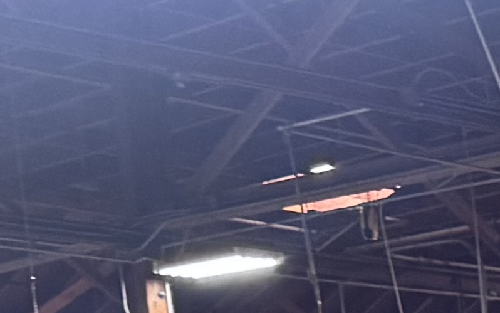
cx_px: 1755
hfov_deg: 8.4
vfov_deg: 6.4
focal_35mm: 182
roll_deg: +1.5
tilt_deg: -10.2
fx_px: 2480
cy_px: 1070
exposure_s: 1/60
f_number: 1.78
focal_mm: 6.76
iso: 160
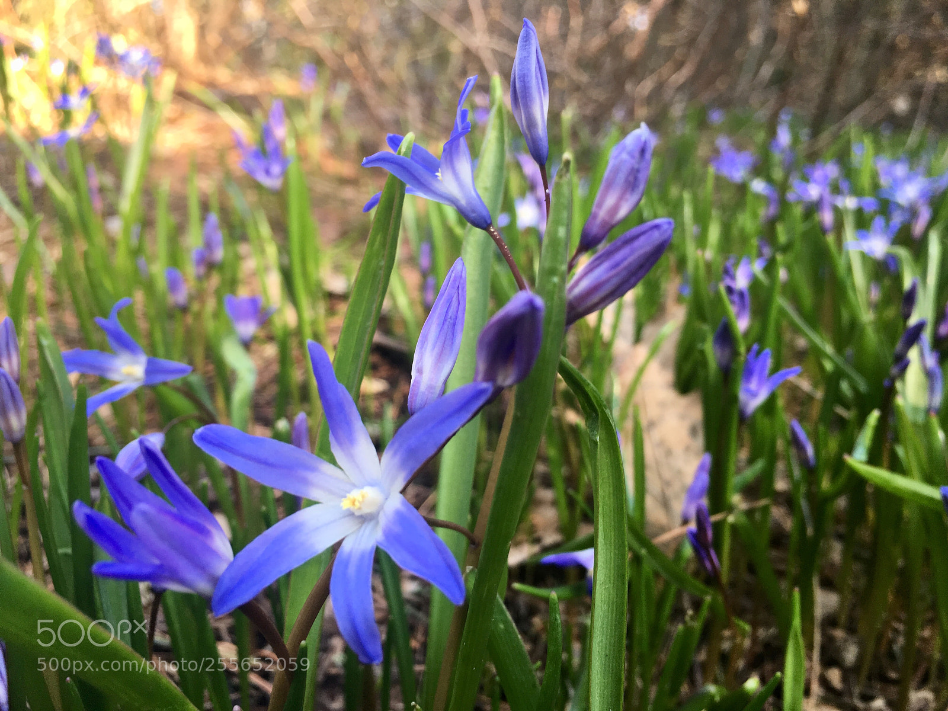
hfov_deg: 61.7
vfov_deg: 48.2
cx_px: 474
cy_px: 356
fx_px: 794
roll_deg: -0.9
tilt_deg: -17.3
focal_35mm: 29
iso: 32
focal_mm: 4.15
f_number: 2.2
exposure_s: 1/120
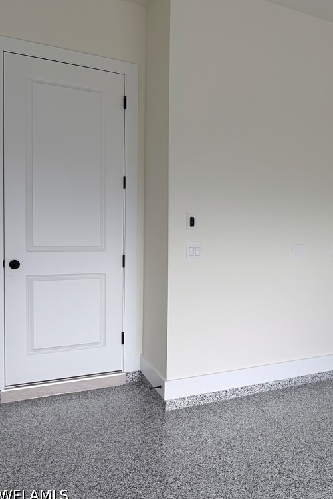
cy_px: 251
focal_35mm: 34
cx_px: 326
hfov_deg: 35.5
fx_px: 472
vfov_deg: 55.8
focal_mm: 6.76
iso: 80
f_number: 1.78
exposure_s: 1/456
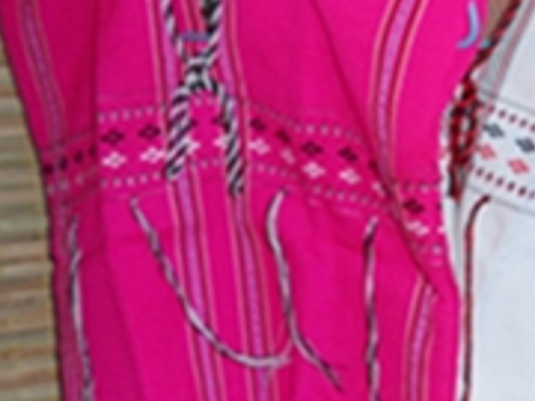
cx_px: 499
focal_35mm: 54
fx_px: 835
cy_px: 255
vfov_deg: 26.9
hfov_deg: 33.3
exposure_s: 1/45
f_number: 3.5
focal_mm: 4.9
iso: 200
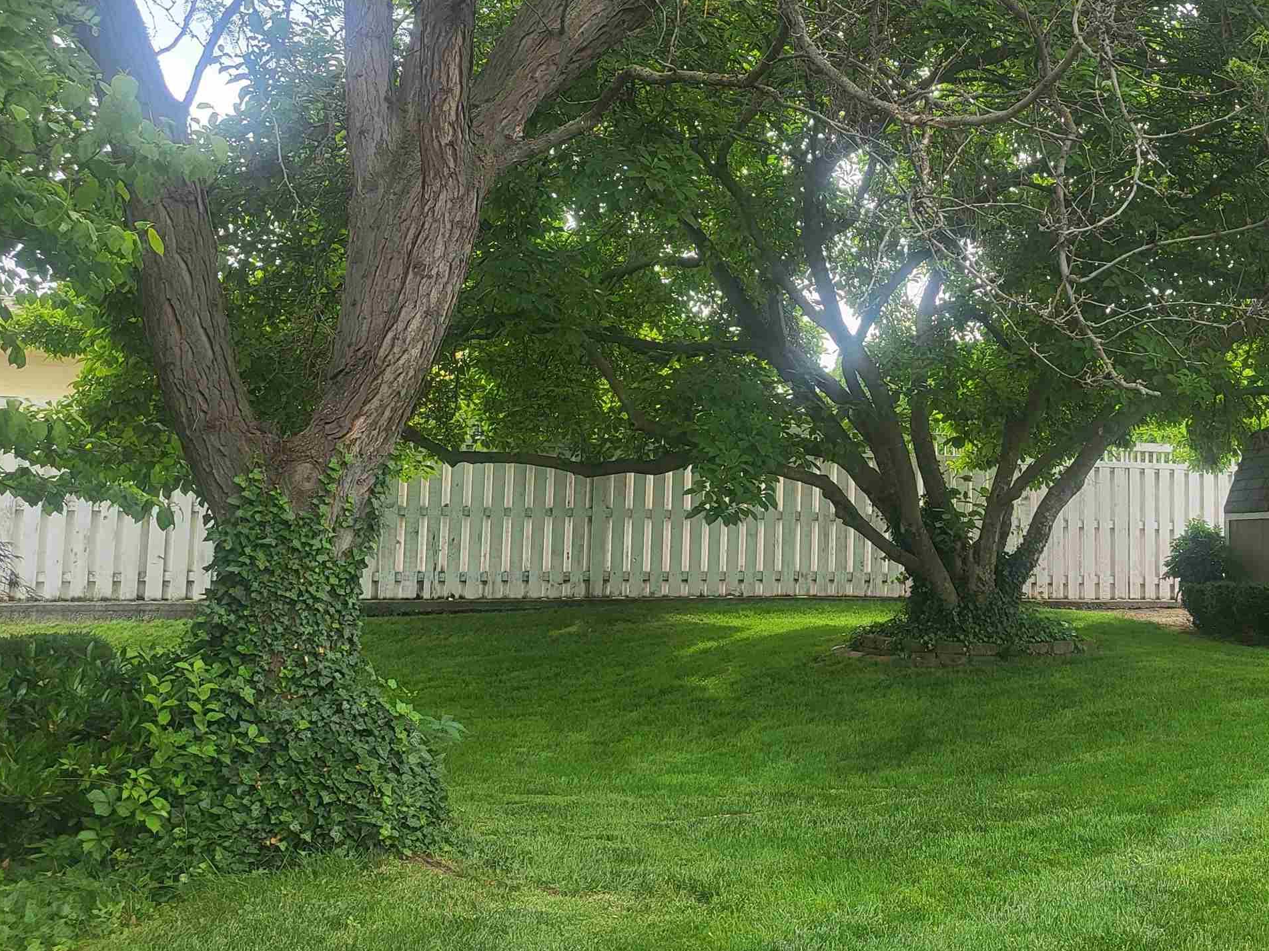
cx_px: 943
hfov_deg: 43.4
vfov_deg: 34.3
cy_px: 411
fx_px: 1539
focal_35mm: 42
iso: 50
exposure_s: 1/397
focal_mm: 4.25
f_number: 1.8
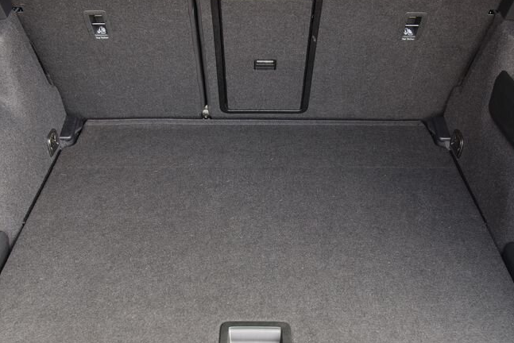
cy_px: 198
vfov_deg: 35.0
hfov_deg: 50.7
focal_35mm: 38
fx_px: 543
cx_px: 253
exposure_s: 1/80
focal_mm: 24
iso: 500
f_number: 4.5
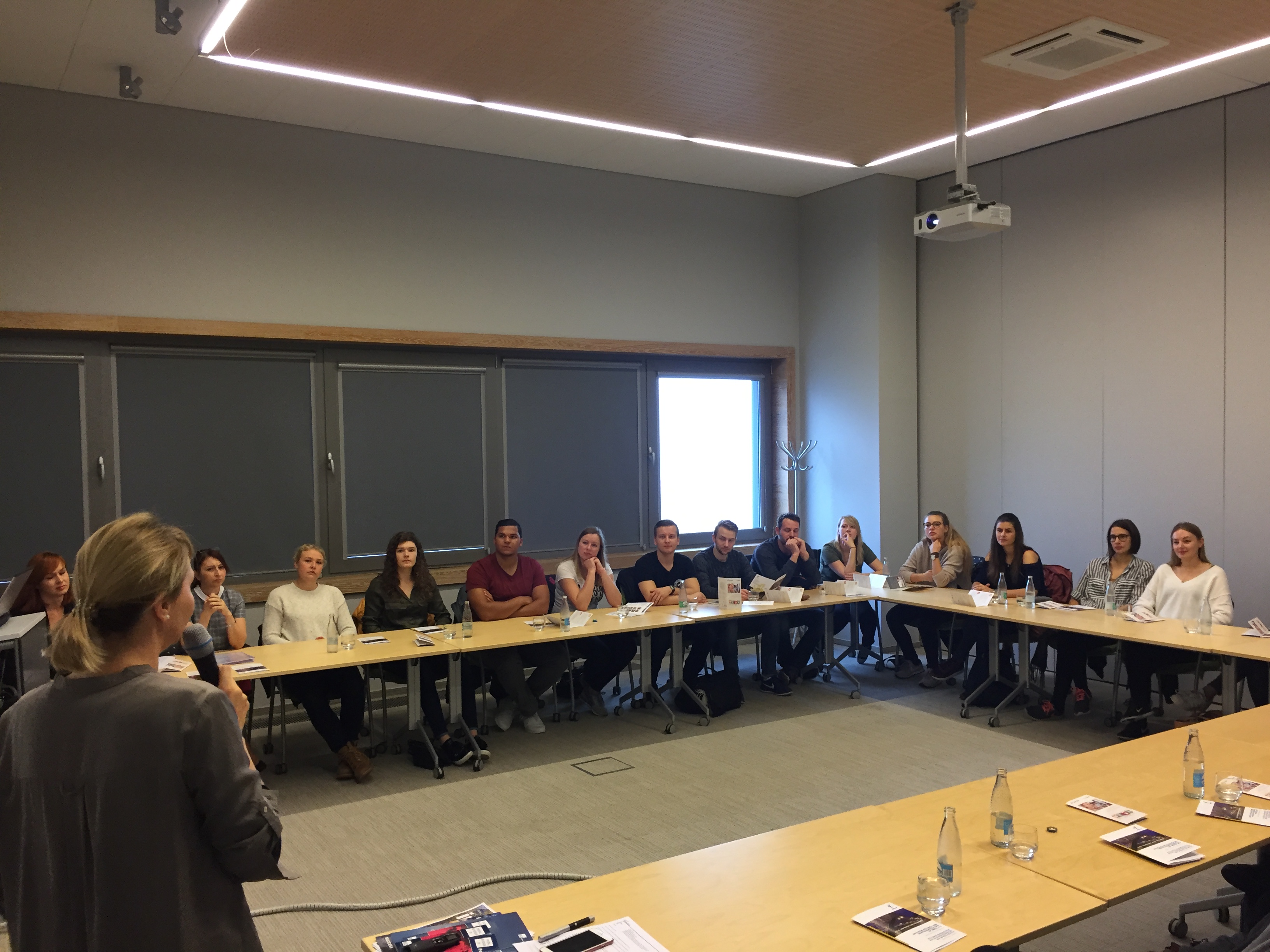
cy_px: 476
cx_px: 635
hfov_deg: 61.7
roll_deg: +0.3
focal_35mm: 29
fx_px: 1064
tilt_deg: -2.7
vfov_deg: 48.2
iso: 80
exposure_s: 1/33
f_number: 2.2
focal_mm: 4.15
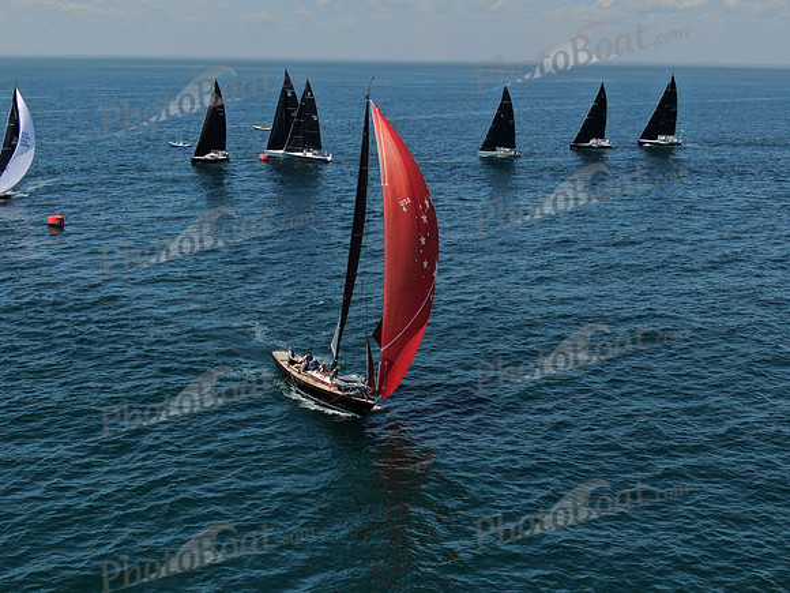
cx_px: 395
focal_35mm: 48
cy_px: 296
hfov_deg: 39.7
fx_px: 1095
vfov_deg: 30.3
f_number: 3.8
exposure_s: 1/1250
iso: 100
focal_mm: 8.6
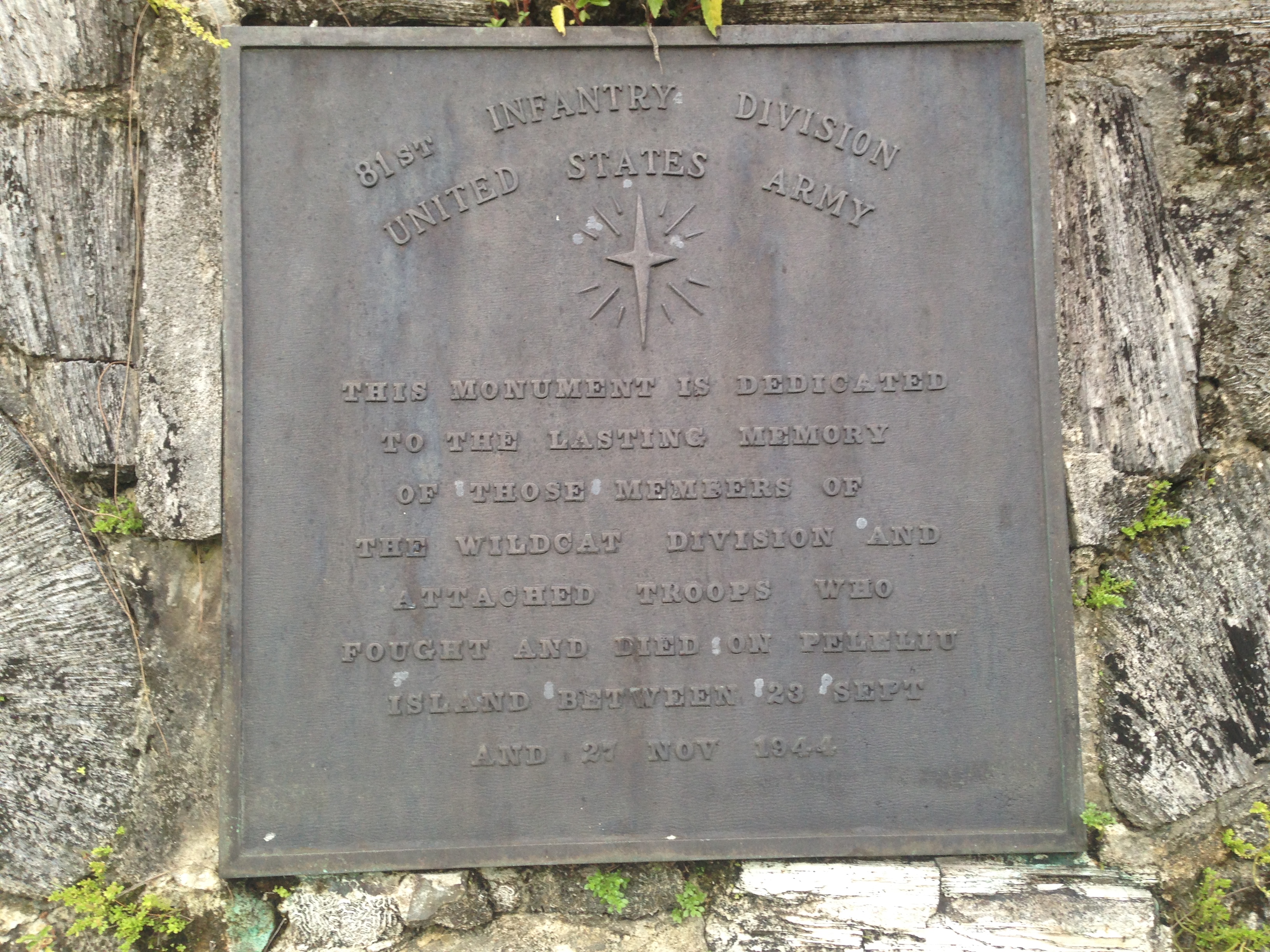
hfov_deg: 55.4
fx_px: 1211
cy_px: 476
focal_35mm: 33
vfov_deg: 42.9
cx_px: 635
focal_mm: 4.12
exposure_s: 1/60
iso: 64
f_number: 2.4
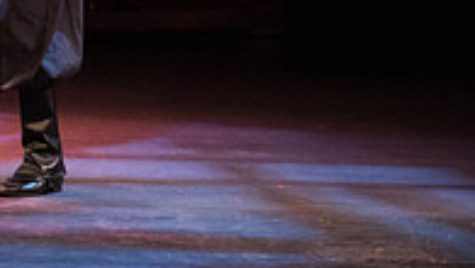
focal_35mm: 499
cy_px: -196
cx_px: -229
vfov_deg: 2.4
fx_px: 6289
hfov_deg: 4.3
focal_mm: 160
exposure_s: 1/320
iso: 5000
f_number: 2.8
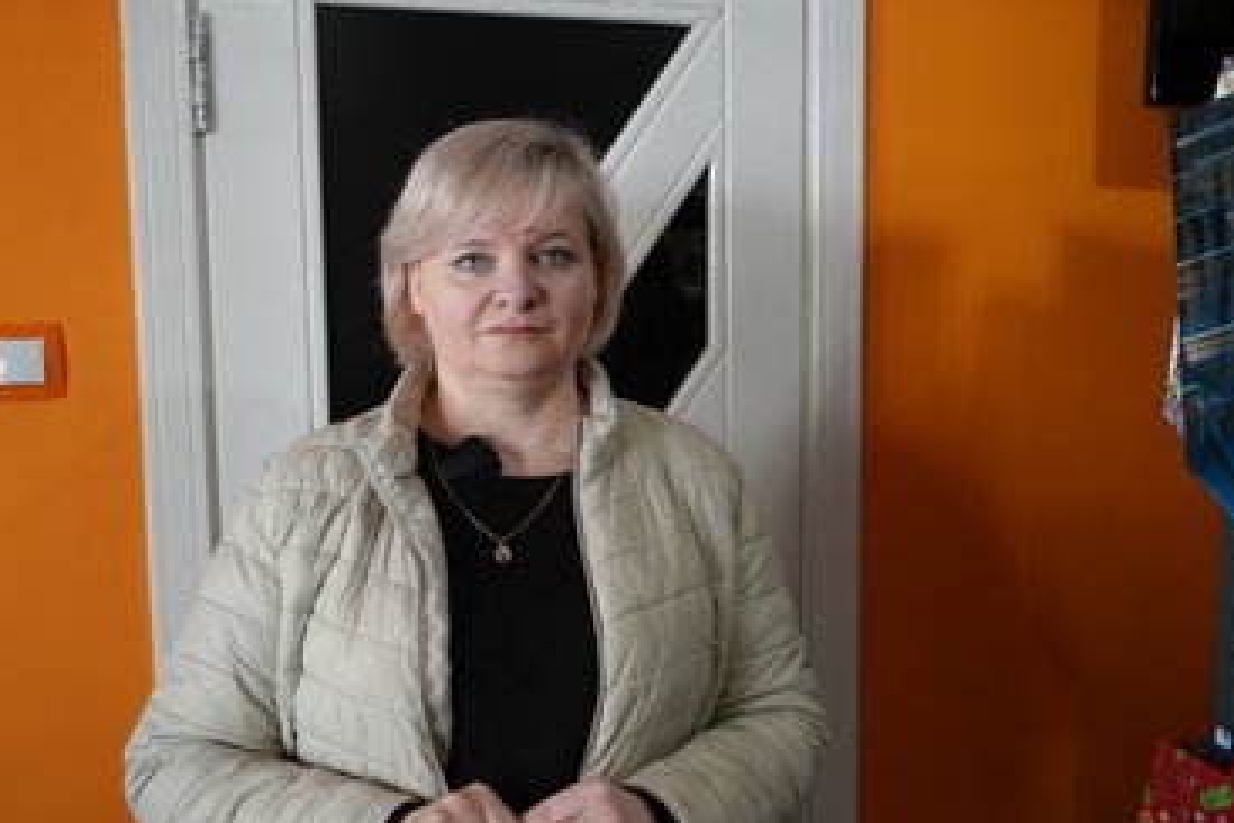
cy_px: 444
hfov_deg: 54.4
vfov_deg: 37.8
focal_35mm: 35
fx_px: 1200
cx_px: 610
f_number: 4
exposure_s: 1/160
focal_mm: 32
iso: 2000
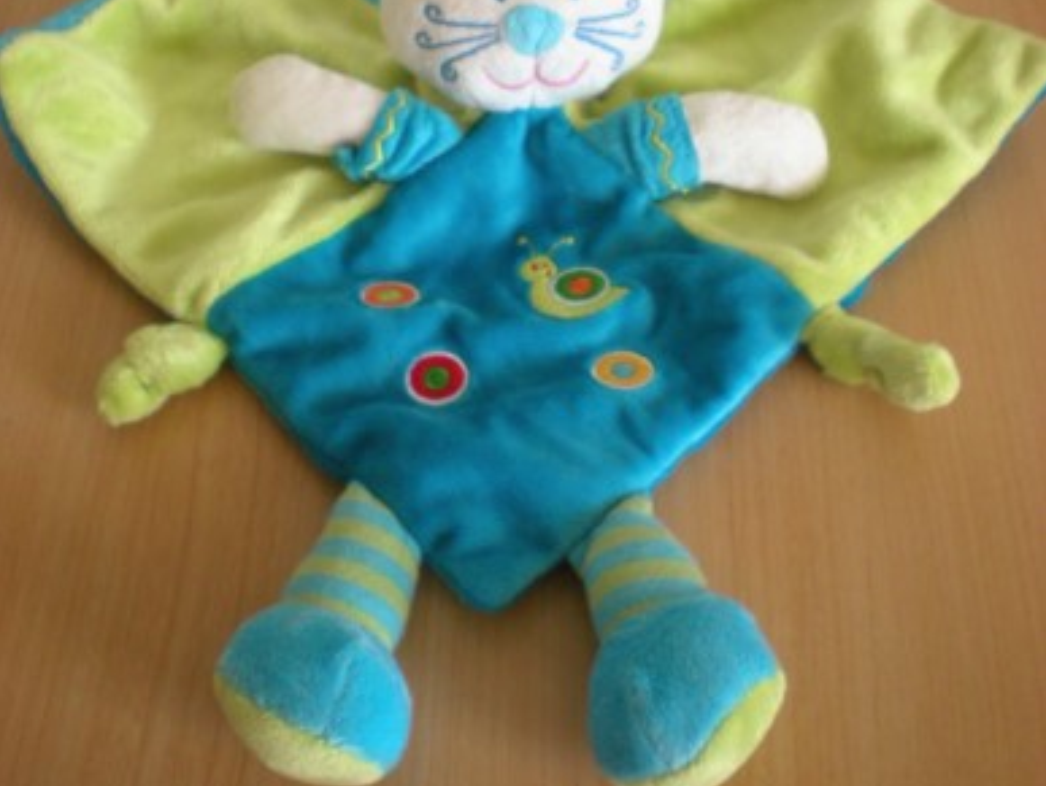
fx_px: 1543
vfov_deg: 28.2
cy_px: 211
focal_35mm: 51
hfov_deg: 37.5
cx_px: 524
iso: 200
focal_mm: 6.3
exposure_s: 1/59.5
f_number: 3.1
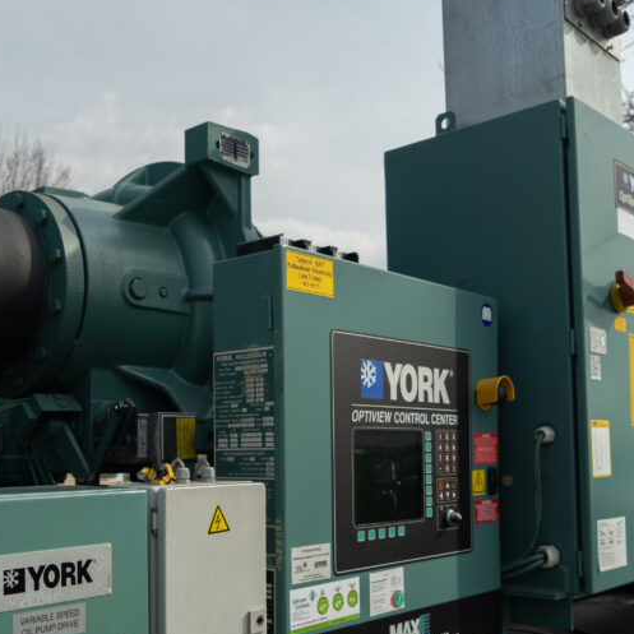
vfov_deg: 39.6
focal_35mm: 42
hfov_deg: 39.8
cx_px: 247
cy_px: 415
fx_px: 870
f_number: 5
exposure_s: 1/400
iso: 160
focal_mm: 24
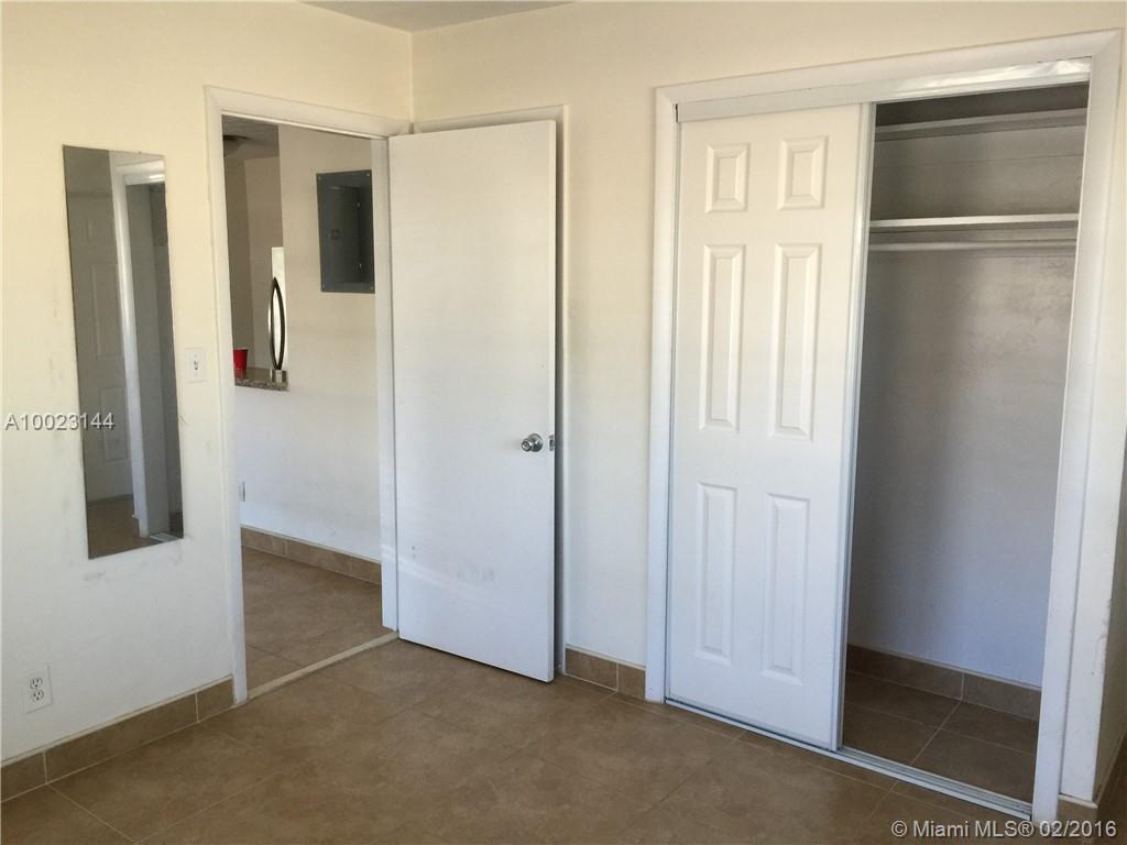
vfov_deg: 48.2
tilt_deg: -9.5
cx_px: 564
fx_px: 944
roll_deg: -1.2
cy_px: 422
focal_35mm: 29
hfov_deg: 61.7
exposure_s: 1/30
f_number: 2.2
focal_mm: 4.15
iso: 50
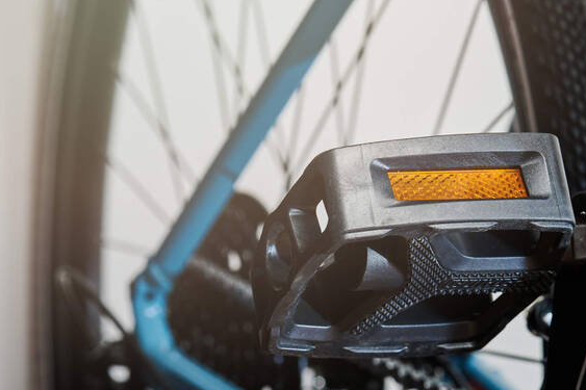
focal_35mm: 140
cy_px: 242
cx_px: 322
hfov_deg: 14.7
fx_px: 2278
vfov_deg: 9.8
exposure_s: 1/125
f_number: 14
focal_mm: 105
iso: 200
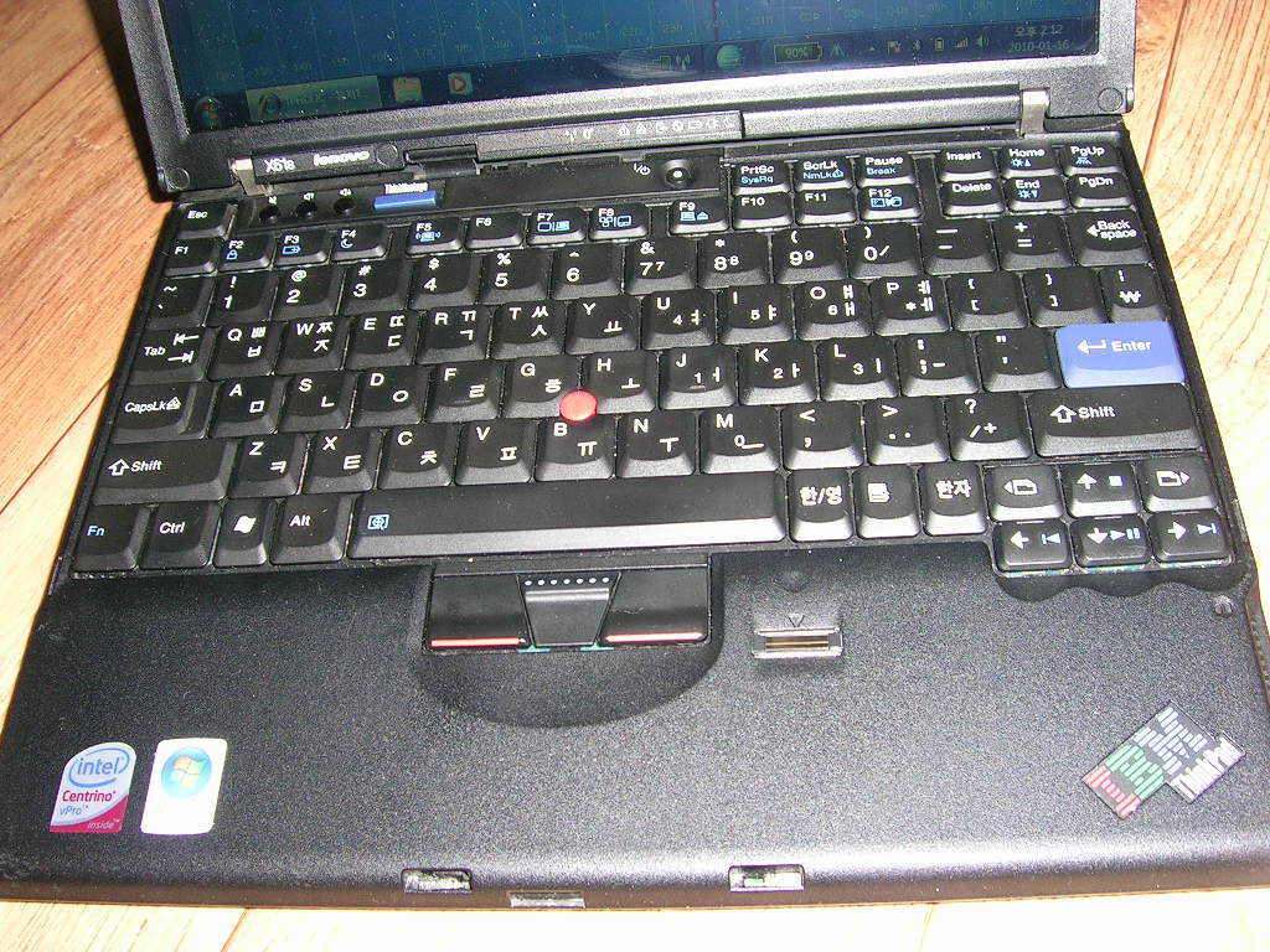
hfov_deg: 52.6
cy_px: 476
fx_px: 1284
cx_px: 635
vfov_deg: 40.7
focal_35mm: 35
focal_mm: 5.4
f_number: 4.8
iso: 100
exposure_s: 1/60.1
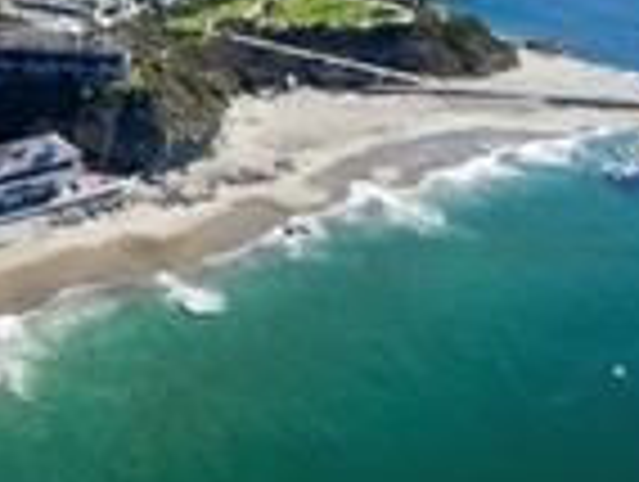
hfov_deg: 36.5
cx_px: 34
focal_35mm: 48
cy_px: 0
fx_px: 888
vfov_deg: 28.5
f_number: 2.8
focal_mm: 3.61
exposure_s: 1/1050
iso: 100
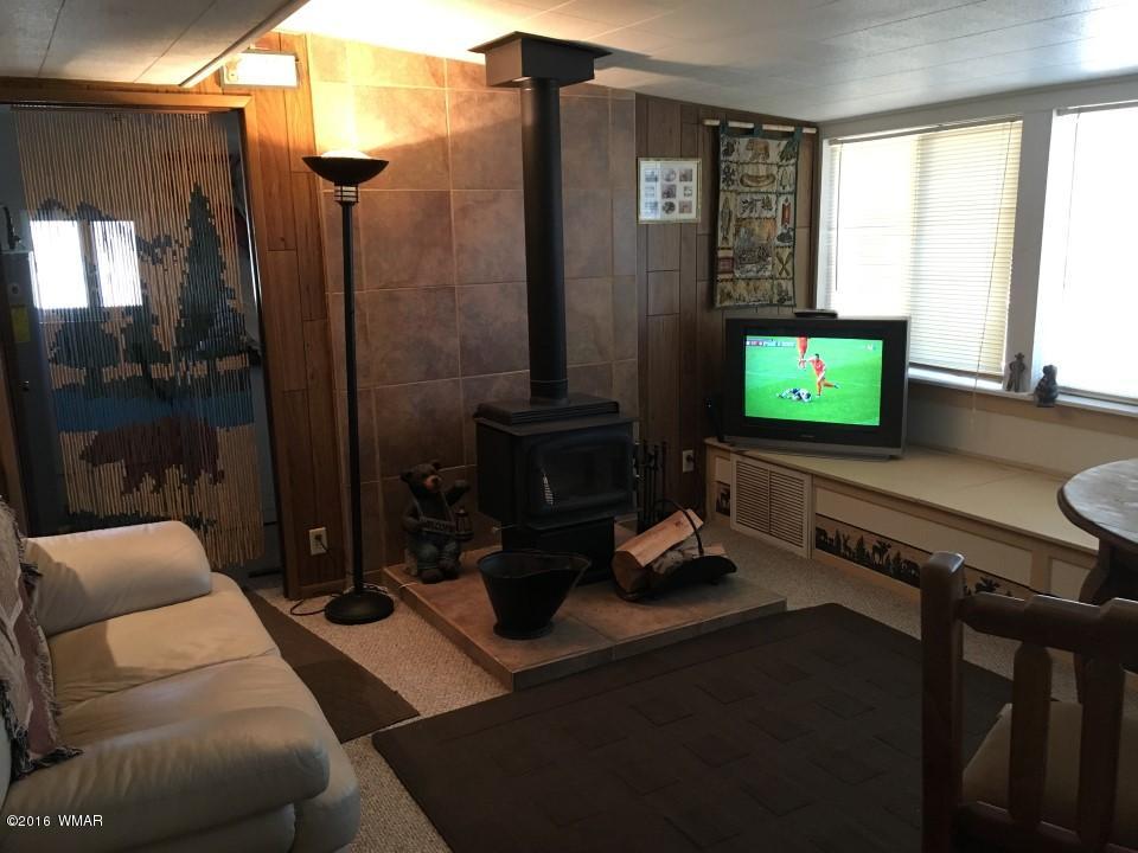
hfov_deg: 61.7
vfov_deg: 48.2
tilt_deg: -13.0
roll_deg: +2.3
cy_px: 426
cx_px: 569
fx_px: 953
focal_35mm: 29
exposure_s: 1/30
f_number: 2.2
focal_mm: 4.15
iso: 160
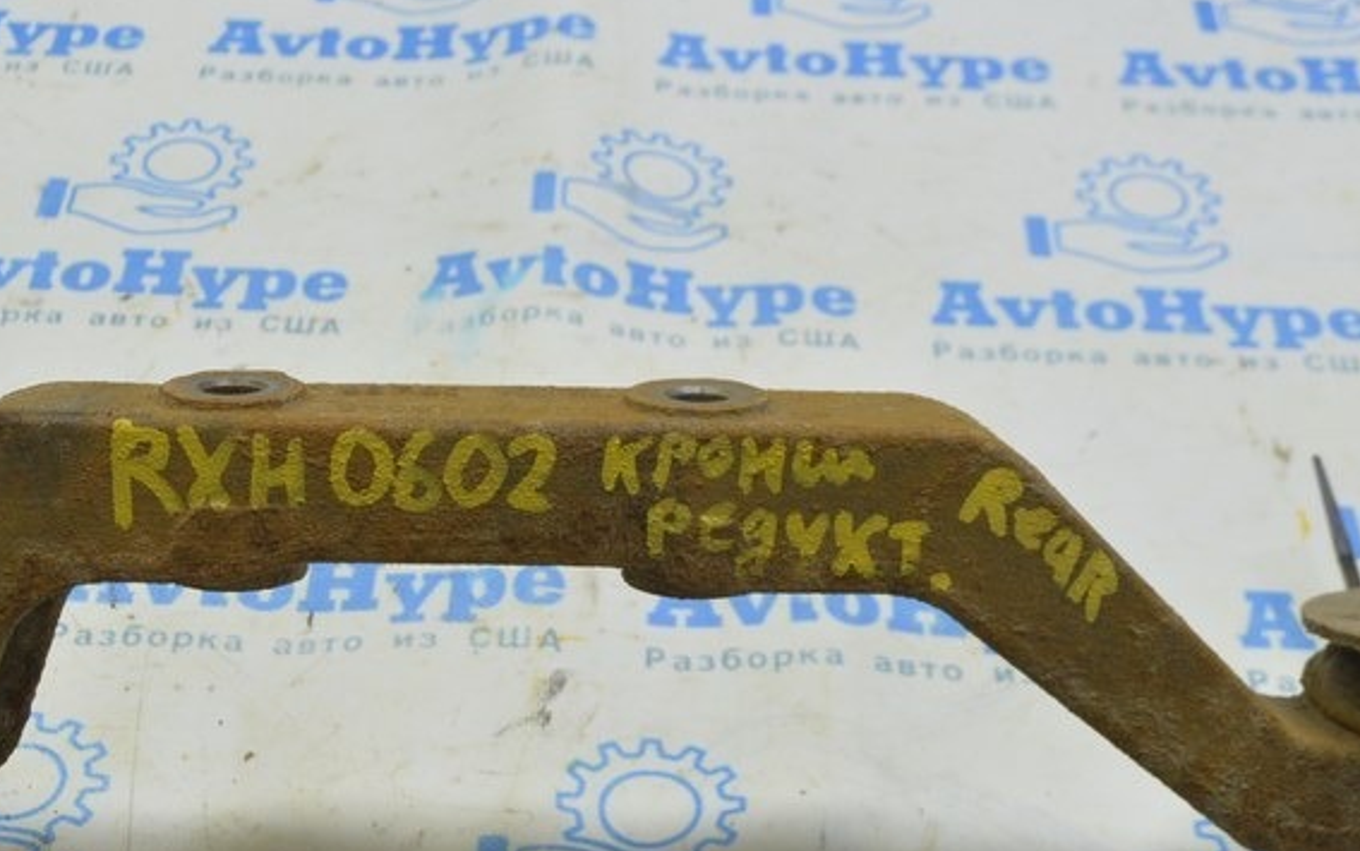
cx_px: 537
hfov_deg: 29.7
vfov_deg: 18.9
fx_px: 2556
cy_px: 416
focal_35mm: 69
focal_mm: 25
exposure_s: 1/25
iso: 400
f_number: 5.6
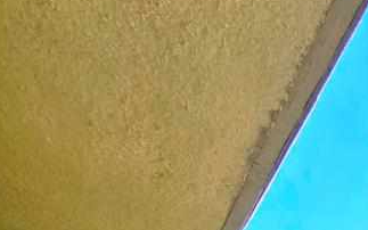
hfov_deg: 18.1
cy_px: 605
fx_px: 642
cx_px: 770
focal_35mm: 64
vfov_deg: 13.0
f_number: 2.2
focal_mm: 2.2
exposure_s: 1/667
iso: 50
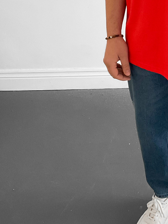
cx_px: 175
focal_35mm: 67
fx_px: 434
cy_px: 29
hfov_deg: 21.0
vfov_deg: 28.1
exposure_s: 1/60
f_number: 1.8
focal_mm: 3
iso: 200
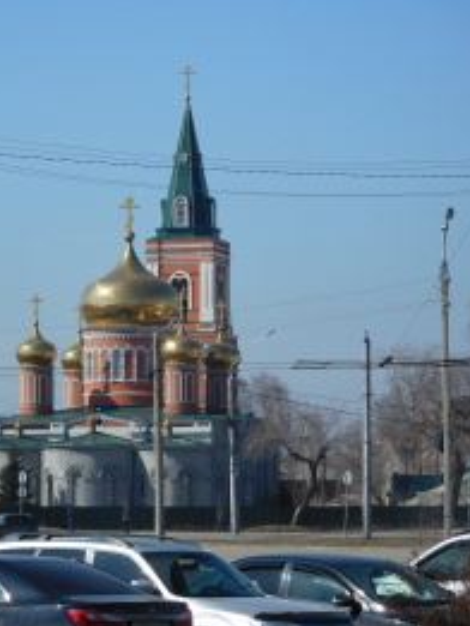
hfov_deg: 7.9
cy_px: 313
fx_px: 3401
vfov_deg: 10.5
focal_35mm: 188
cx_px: 132
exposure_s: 1/1000
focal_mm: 25
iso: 125
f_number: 5.1
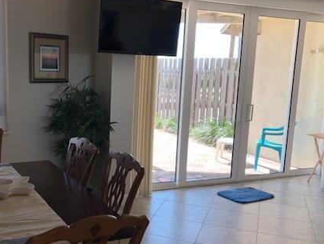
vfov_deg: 33.5
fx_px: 403
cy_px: 141
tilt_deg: -11.4
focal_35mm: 43
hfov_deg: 43.2
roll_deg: -2.6
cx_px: 108
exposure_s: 1/120
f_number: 1.8
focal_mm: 3.99
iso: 25
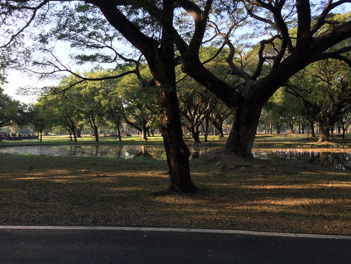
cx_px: 176
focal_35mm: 29
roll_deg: -0.1
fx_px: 294
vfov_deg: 48.2
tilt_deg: -0.1
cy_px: 132
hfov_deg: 61.7
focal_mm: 4.15
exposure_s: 1/197
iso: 32
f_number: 2.2
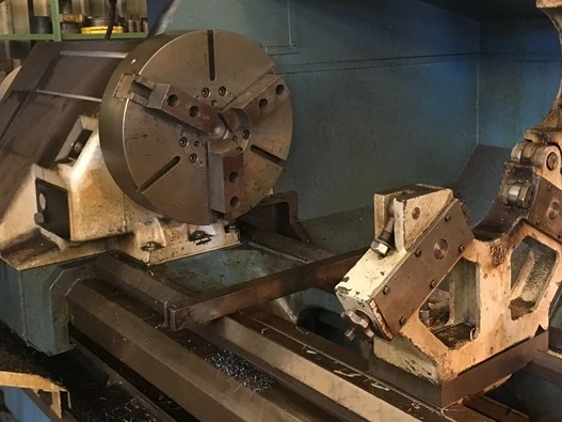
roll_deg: +0.1
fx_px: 714
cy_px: 145
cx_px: 321
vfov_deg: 32.6
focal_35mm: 44
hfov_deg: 42.8
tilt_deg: -7.6
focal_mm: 4.15
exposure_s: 1/30
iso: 200
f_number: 2.2
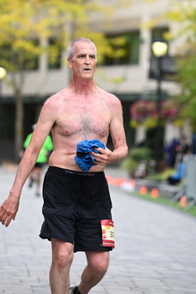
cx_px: 89
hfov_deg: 6.8
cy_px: 91
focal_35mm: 201
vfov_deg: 10.2
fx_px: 1643
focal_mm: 130
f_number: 2.8
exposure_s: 1/2000
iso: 640
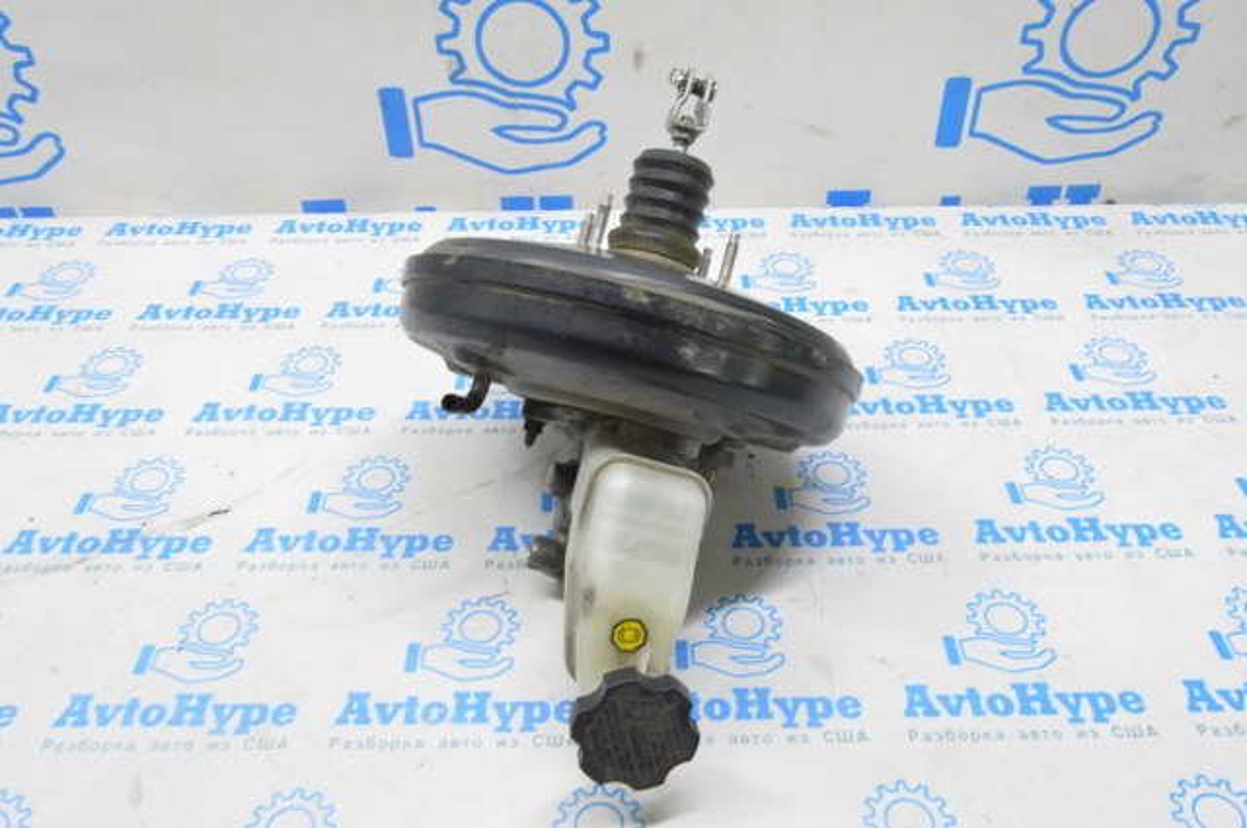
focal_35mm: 30
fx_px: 1038
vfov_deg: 43.5
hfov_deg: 62.0
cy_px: 414
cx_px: 624
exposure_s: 1/15
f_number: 20
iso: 6400
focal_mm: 20
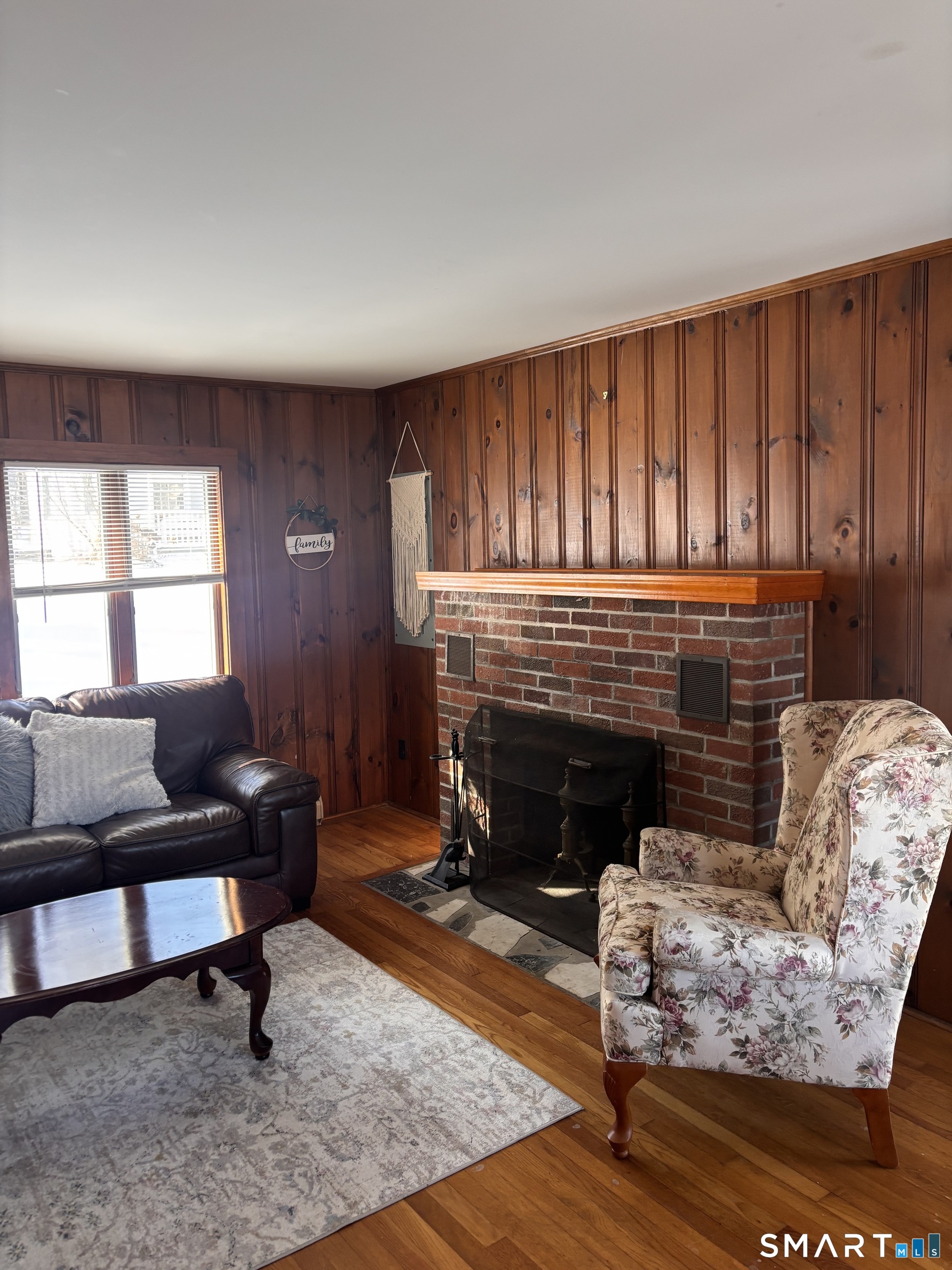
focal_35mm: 26
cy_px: 635
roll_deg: +1.7
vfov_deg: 67.3
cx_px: 476
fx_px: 953
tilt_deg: -3.1
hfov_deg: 53.1
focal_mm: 5.96
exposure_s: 1/94
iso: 125
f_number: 1.6
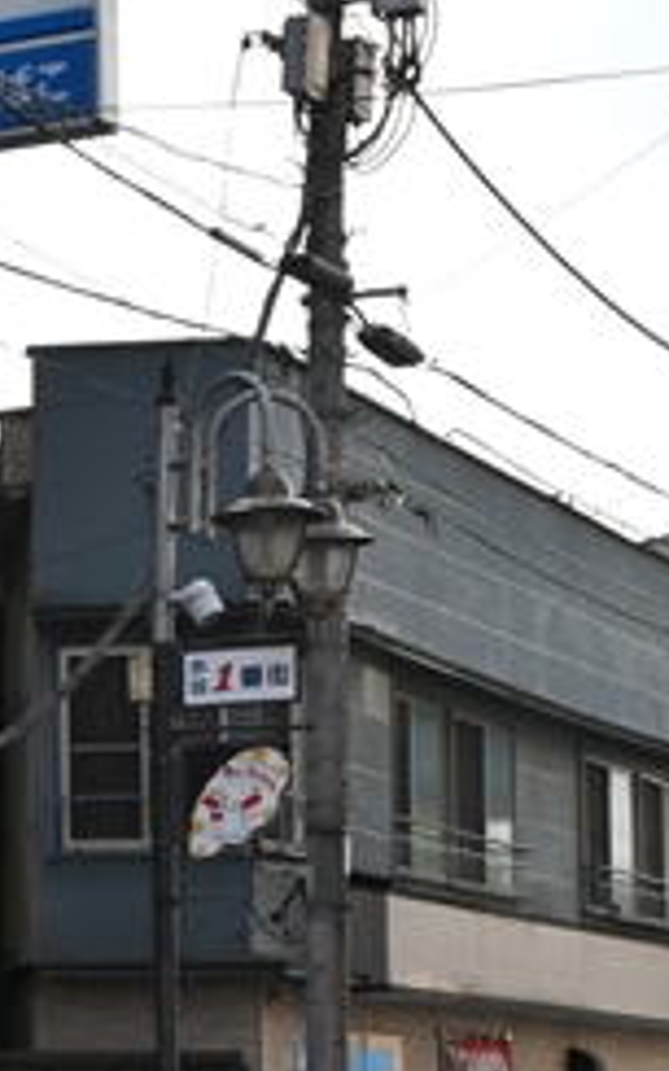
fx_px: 3576
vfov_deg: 16.8
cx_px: -778
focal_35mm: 122
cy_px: 946
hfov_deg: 9.8
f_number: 8
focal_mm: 24.5
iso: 400
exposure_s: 1/400
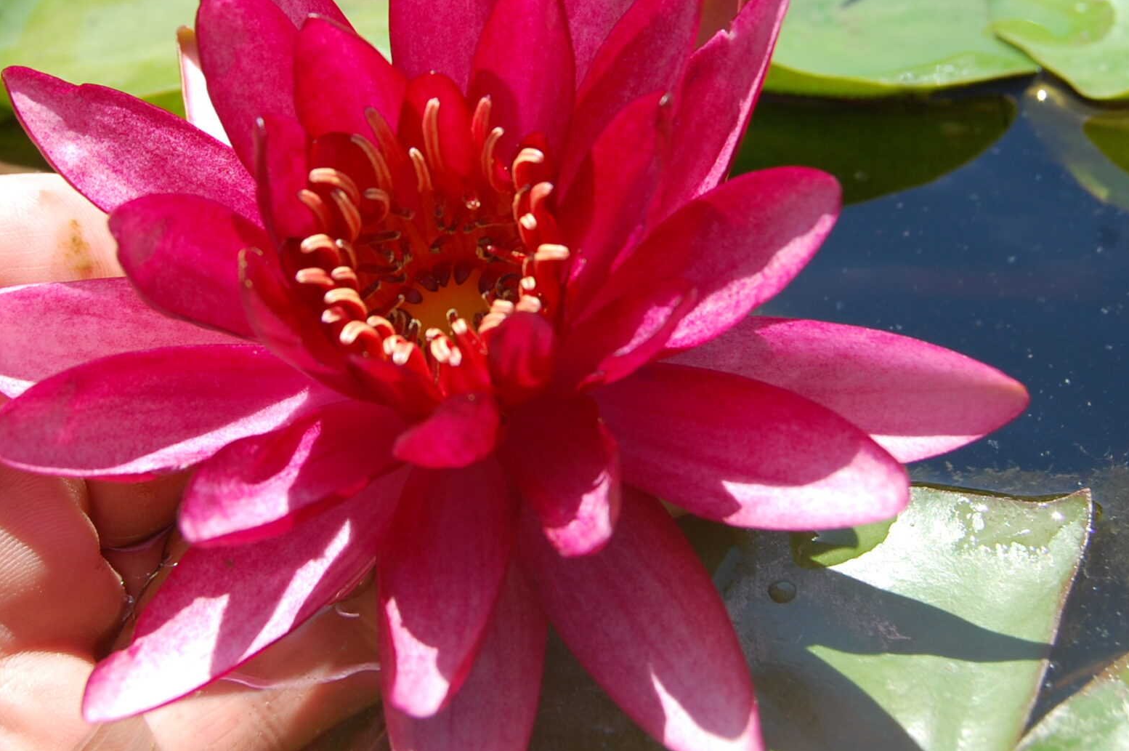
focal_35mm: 84
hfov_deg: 24.2
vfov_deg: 16.2
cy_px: 198
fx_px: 2632
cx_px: 522
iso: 200
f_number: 8
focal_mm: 34
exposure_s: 1/250
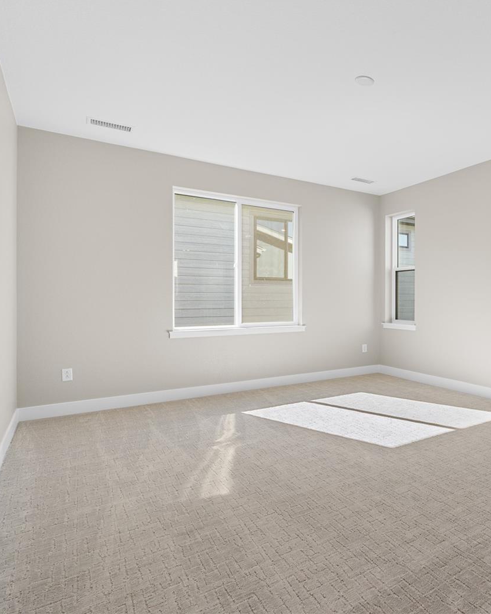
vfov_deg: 70.9
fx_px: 431
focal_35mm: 24
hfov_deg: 51.8
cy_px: 301
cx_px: 448
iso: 400
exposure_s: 1/50
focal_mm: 16.5
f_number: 8
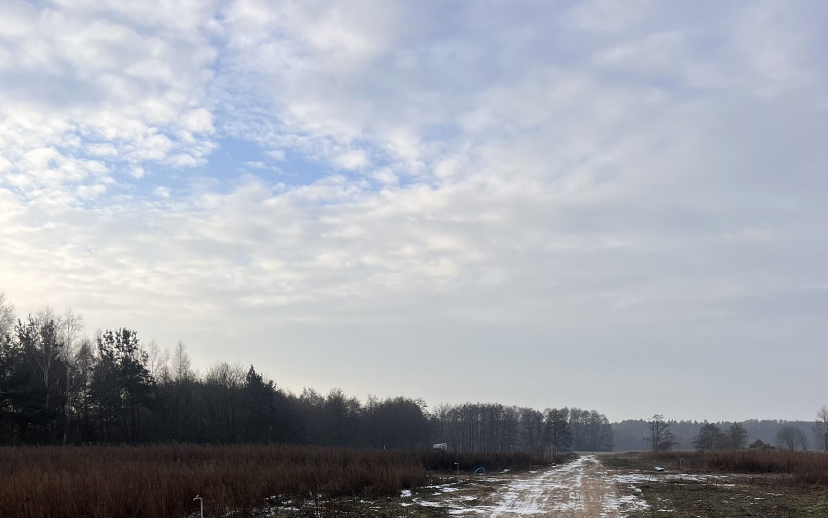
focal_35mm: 42
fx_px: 948
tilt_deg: -4.4
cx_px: 453
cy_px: 551
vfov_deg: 28.2
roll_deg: +0.5
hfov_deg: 47.1
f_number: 1.5
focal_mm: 5.7
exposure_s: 1/2513
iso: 50
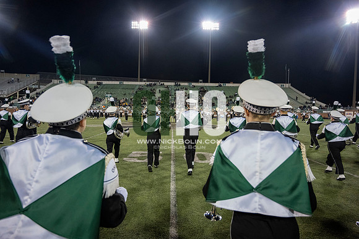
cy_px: 120
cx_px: 180
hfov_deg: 73.7
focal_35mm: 24
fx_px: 239
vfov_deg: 53.2
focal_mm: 24
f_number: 4
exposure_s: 1/500
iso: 2000
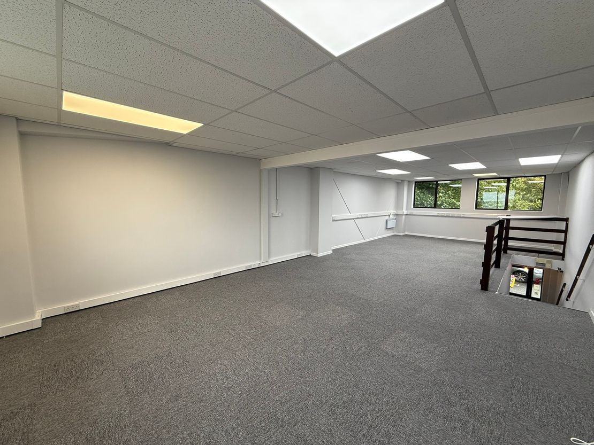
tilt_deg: -5.8
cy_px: 222
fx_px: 240
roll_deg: -0.5
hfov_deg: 102.1
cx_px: 297
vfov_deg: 85.7
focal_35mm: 14
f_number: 2.2
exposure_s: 1/100
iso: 80
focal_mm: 2.22
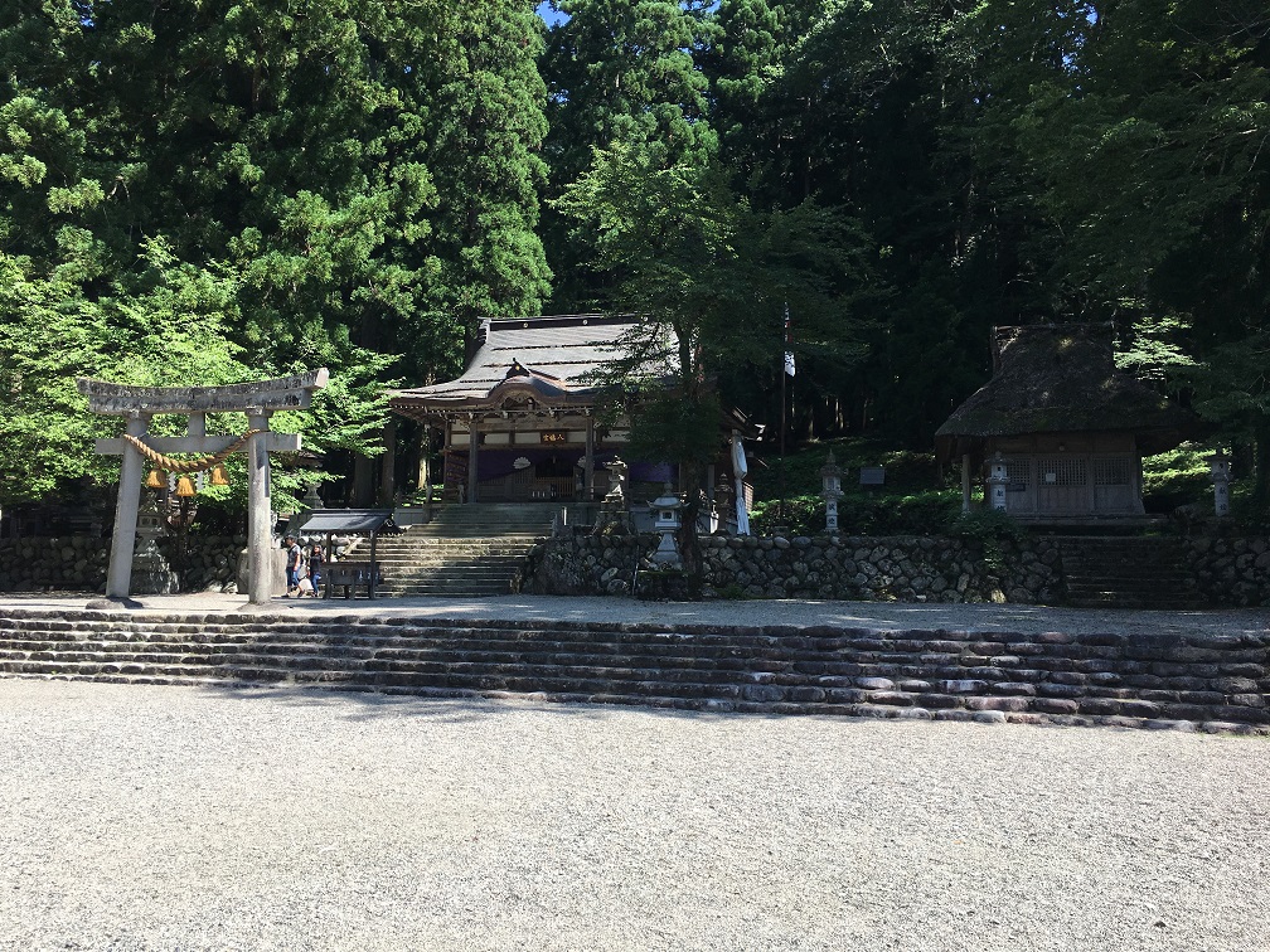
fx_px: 1064
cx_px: 635
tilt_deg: +7.7
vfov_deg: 48.2
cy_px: 476
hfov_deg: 61.7
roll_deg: -1.1
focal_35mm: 29
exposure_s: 1/620
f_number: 2.2
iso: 25
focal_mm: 4.15
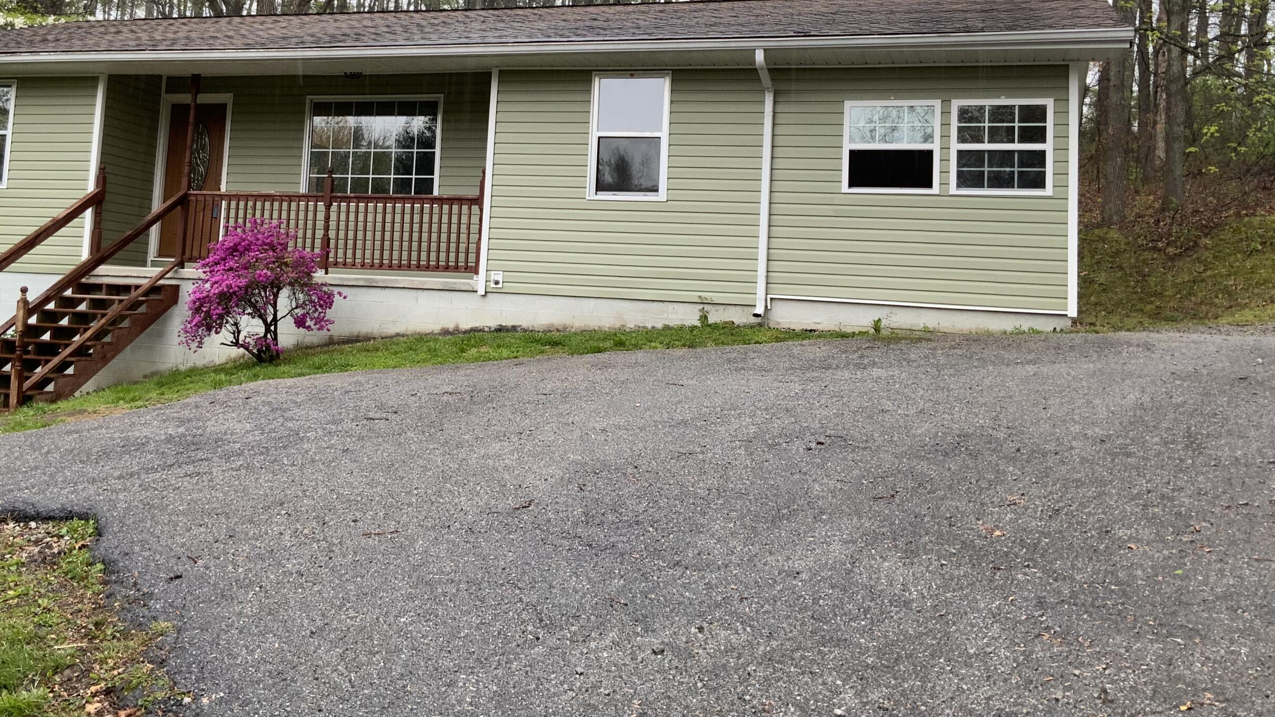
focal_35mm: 39
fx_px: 1319
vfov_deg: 30.0
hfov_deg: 51.4
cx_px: 532
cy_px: 185
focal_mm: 3
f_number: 1.8
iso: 40
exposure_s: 1/122
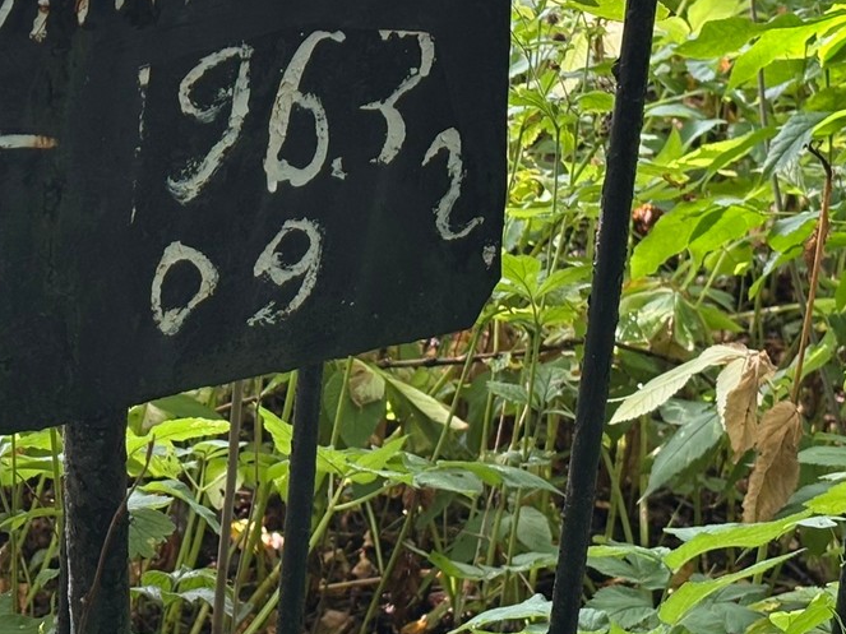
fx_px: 2761
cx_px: 80
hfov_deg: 17.2
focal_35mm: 113
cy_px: 246
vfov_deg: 13.1
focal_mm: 5.96
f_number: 1.6
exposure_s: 1/112
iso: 50
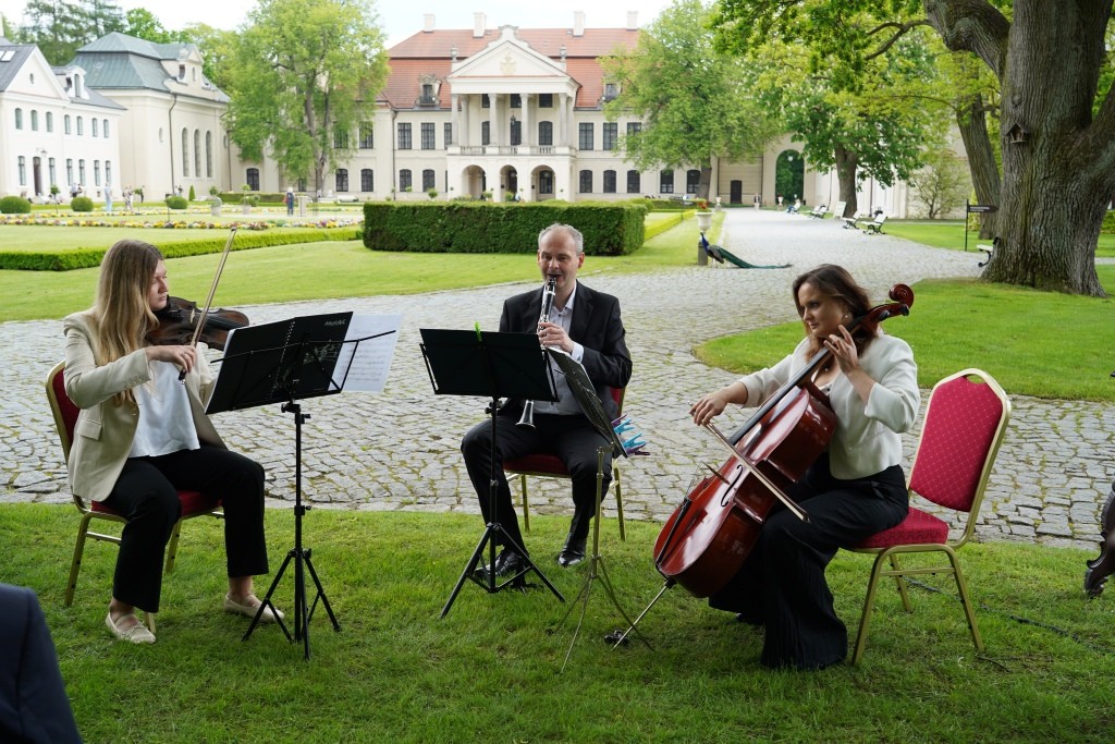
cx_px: 558
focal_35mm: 39
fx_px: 1208
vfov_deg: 34.2
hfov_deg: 49.5
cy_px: 372
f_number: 5.6
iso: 100
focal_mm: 39
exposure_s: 1/80
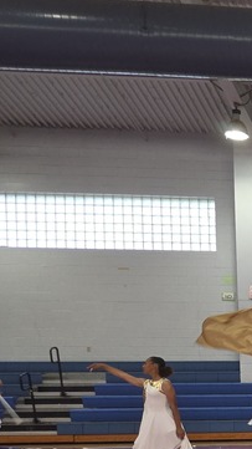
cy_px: 417
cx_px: 634
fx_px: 844
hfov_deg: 12.6
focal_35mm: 71
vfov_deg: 28.4
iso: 80
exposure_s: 1/60
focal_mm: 5.4
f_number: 1.8
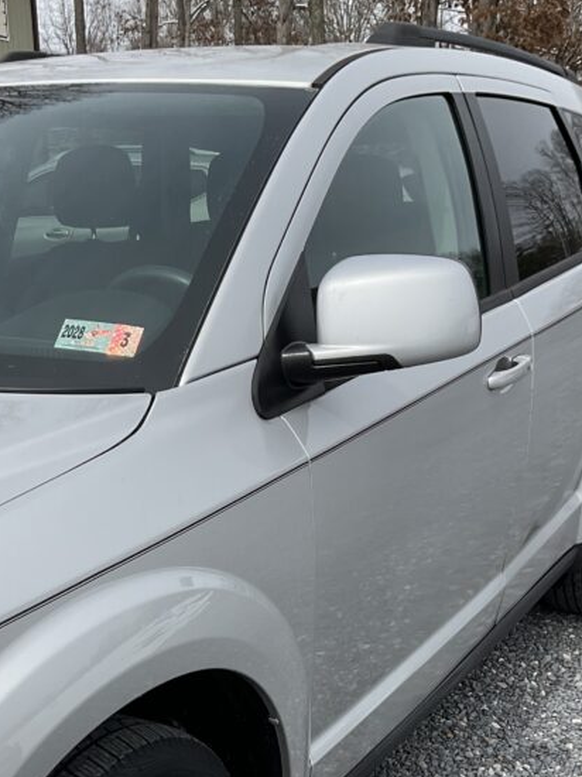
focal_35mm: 54
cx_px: 212
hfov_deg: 26.9
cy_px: 647
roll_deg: +2.7
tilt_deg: -20.2
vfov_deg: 34.2
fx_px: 1211
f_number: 1.8
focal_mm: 3
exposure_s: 1/2058
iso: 16
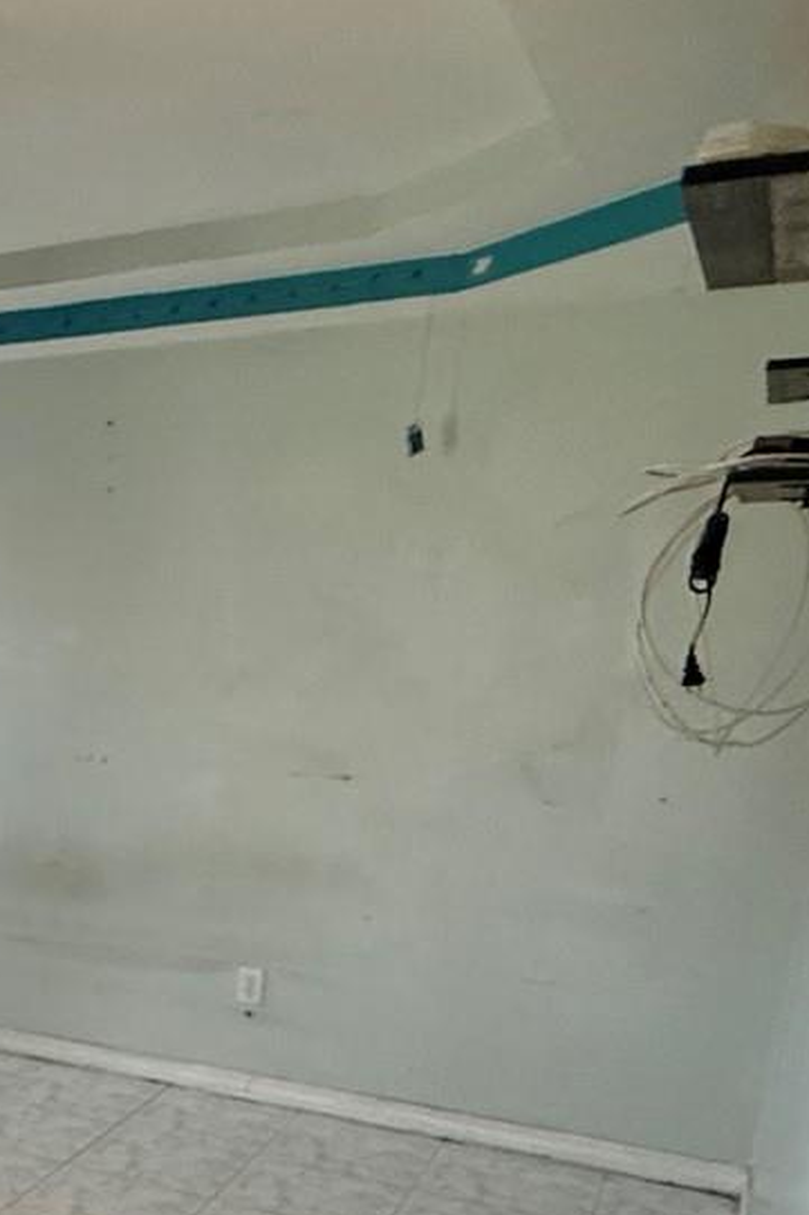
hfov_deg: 24.9
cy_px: 977
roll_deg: -1.5
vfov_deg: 43.3
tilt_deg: -14.7
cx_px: -359
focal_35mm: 43
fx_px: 1450
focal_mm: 2.22
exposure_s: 1/60
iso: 320
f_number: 2.2
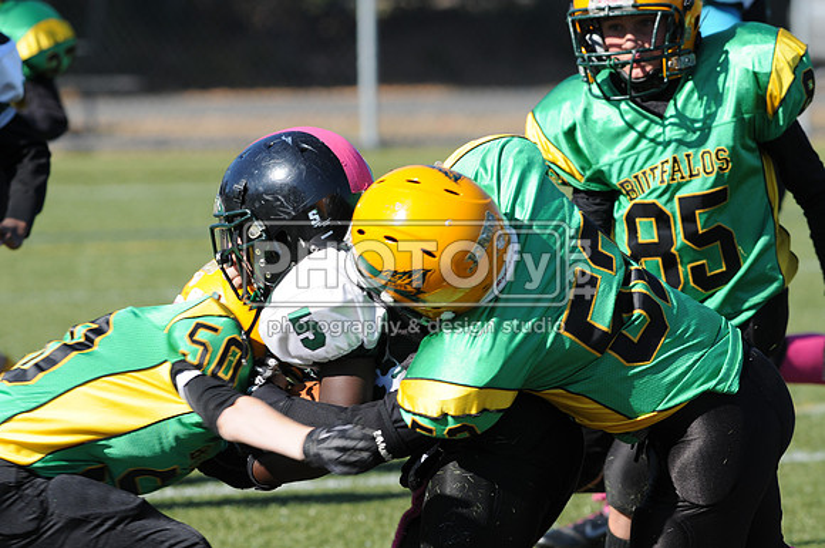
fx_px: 10298
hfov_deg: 4.6
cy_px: 274
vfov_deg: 3.0
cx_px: 412
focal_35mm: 450
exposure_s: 1/500
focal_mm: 300
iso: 200
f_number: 7.1
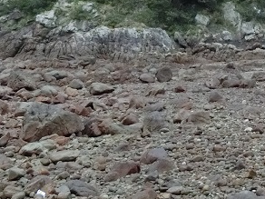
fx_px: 712
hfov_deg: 20.9
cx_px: 210
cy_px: -71
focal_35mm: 93
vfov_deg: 15.1
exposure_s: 1/30
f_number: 3.9
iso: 800
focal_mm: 6
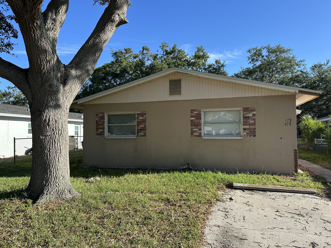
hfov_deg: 71.6
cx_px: 166
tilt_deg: +2.1
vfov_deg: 56.8
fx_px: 229
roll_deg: -0.3
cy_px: 124
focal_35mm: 24
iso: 80
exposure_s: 1/1949
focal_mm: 6.86
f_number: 1.78
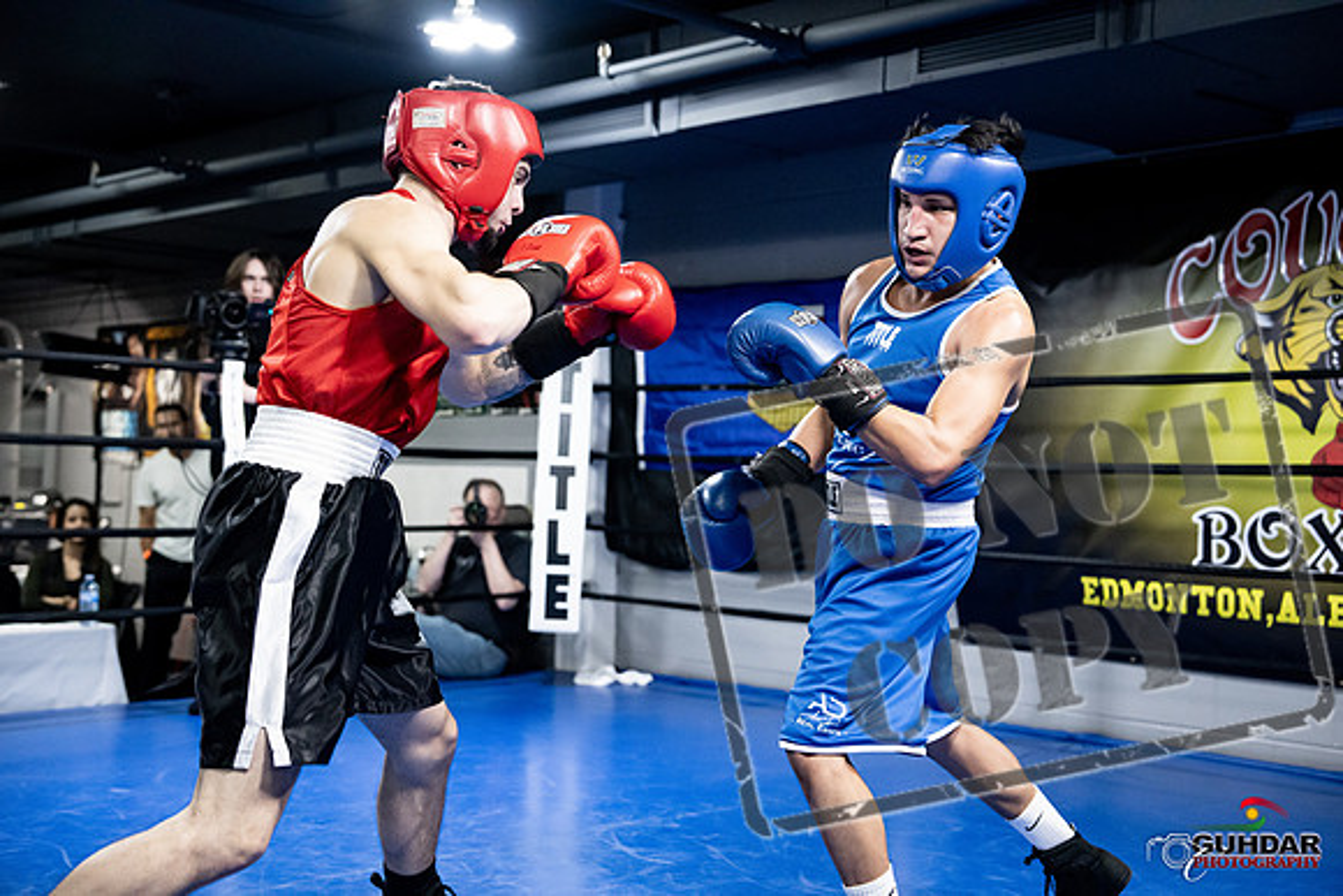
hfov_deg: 41.9
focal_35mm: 47
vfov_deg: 28.7
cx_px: 672
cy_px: 448
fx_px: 1754
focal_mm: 47
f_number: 2.8
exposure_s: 1/1000
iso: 8000
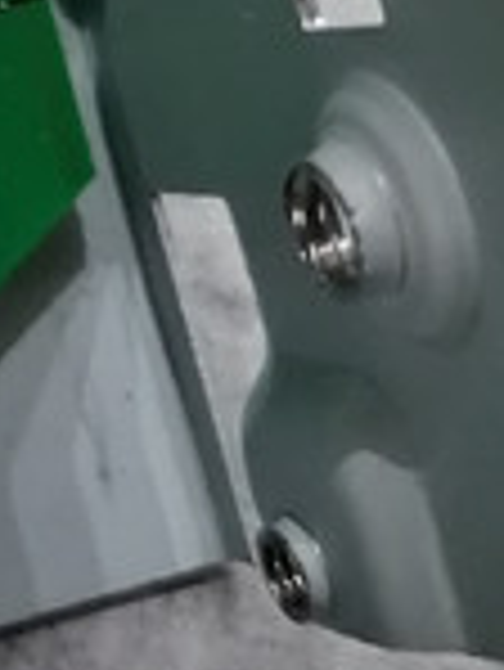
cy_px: -270
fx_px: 2811
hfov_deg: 9.4
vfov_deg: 13.0
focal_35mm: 145
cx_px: -612
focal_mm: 4.75
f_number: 1.8
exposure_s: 1/33.3
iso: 400
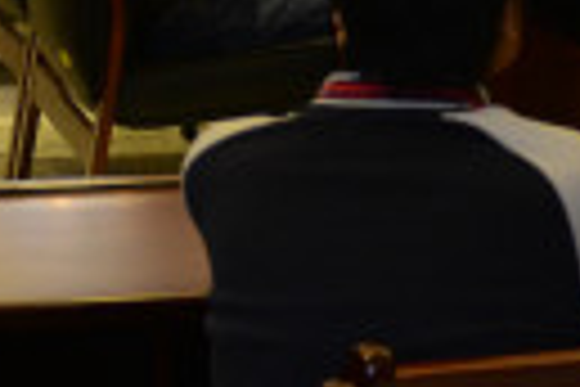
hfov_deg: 10.4
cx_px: -81
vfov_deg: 6.8
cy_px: -432
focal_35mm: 195
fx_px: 3141
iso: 1250
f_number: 2.8
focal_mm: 24
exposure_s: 1/160
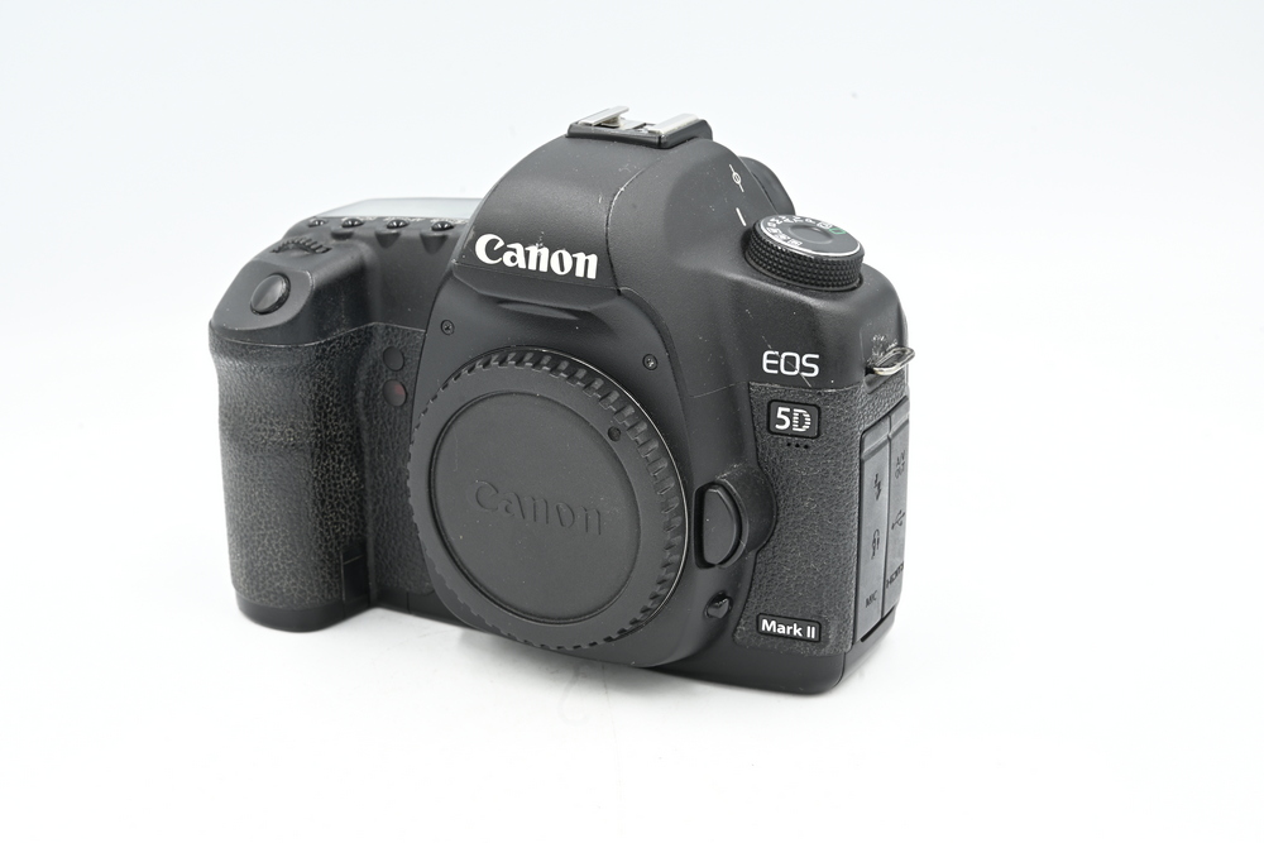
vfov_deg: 21.6
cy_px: 422
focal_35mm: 63
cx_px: 632
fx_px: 2212
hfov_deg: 31.9
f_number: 14
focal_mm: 63
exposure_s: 1/8
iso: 100
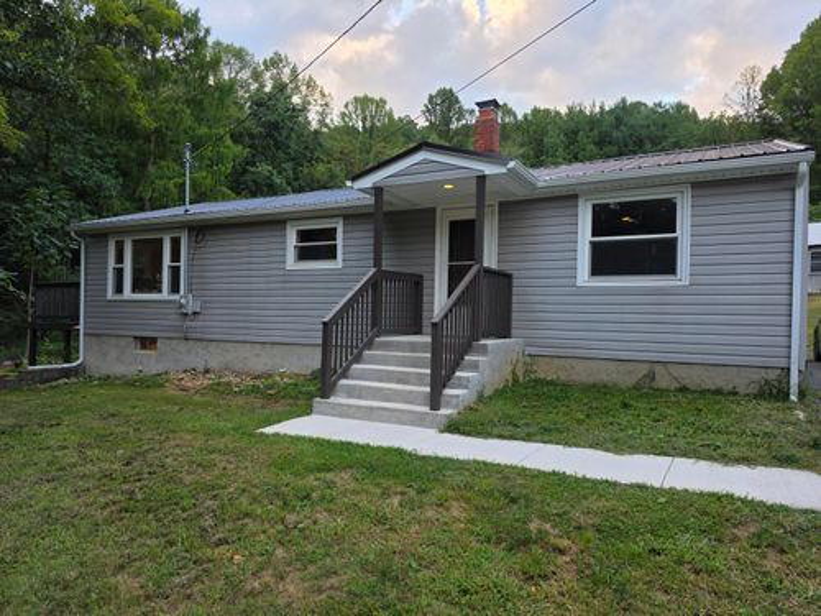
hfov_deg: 73.9
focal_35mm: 23
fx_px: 545
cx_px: 410
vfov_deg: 58.9
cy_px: 308
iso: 32
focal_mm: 6.5
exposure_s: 1/180
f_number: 1.4
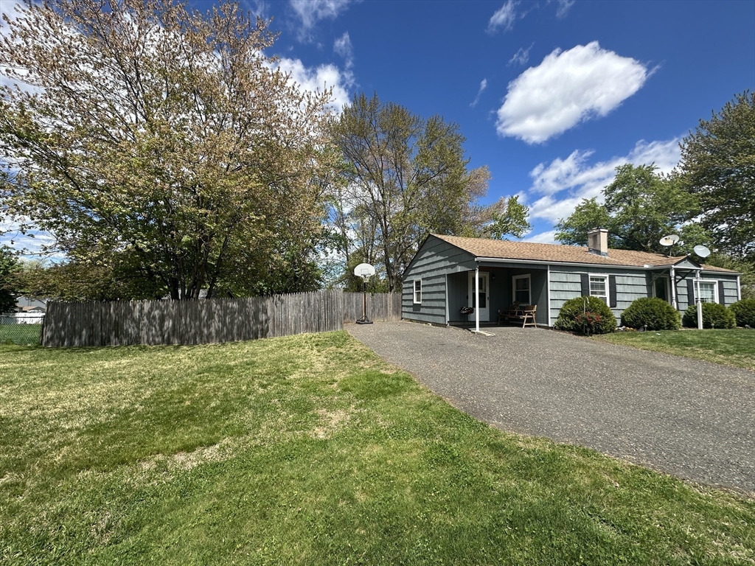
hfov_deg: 102.1
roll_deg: -1.7
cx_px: 378
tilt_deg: +5.5
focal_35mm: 14
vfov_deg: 85.7
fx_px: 305
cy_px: 283
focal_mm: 2.22
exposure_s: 1/1453
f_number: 2.2
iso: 50
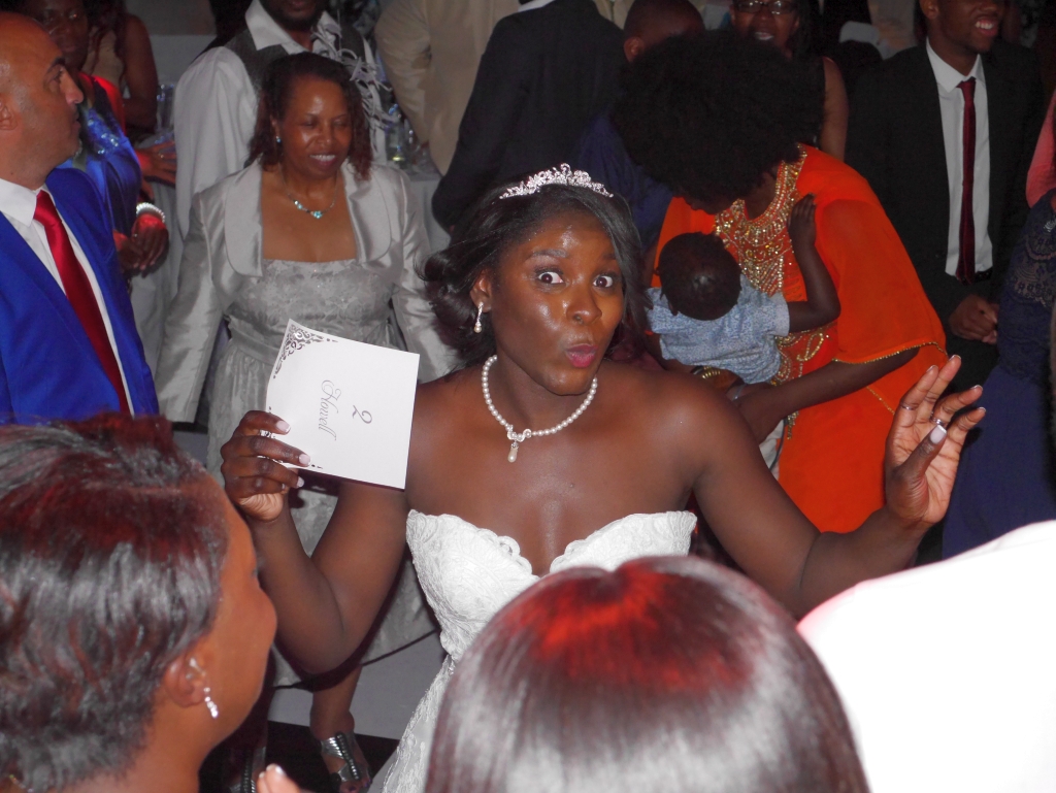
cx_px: 528
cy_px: 396
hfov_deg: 29.4
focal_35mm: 66
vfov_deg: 22.3
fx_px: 2014
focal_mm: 33
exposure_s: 1/60
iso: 1600
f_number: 5.4
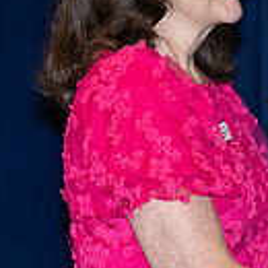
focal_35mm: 659
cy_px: 167
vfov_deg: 2.7
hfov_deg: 2.6
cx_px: 509
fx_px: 5772
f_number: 5.6
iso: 1000
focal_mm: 165
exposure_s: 1/200
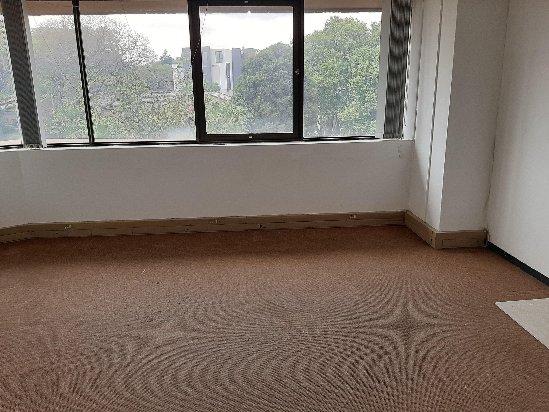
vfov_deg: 51.4
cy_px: 206
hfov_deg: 65.3
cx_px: 274
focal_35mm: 27
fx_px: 428
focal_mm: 3.93
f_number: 1.7
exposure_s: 1/270
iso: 40
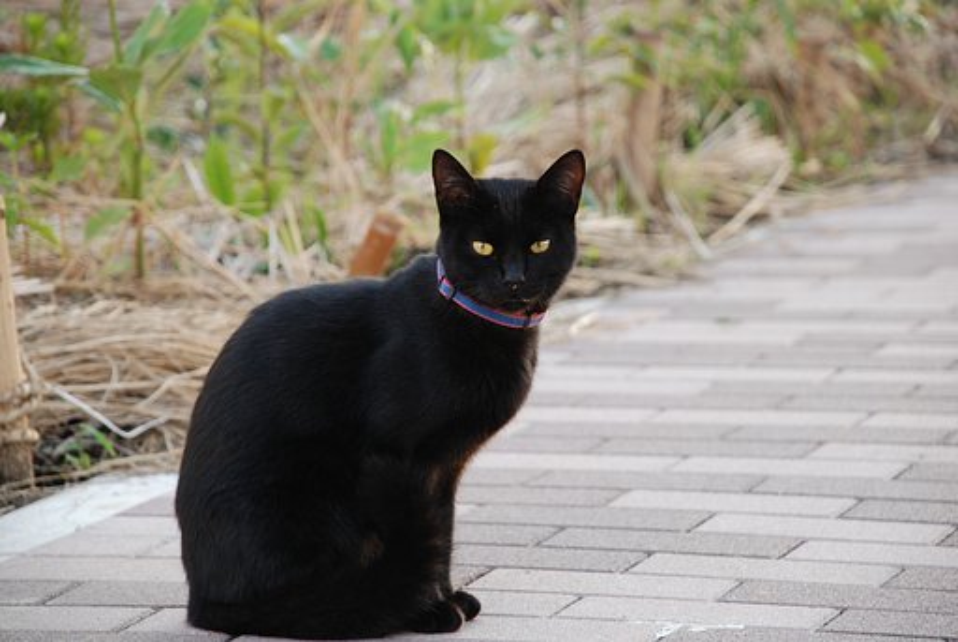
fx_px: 5396
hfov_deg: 10.1
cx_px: 479
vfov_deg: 6.8
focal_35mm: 202
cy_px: 321
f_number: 5.6
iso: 400
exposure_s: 1/50
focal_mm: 135
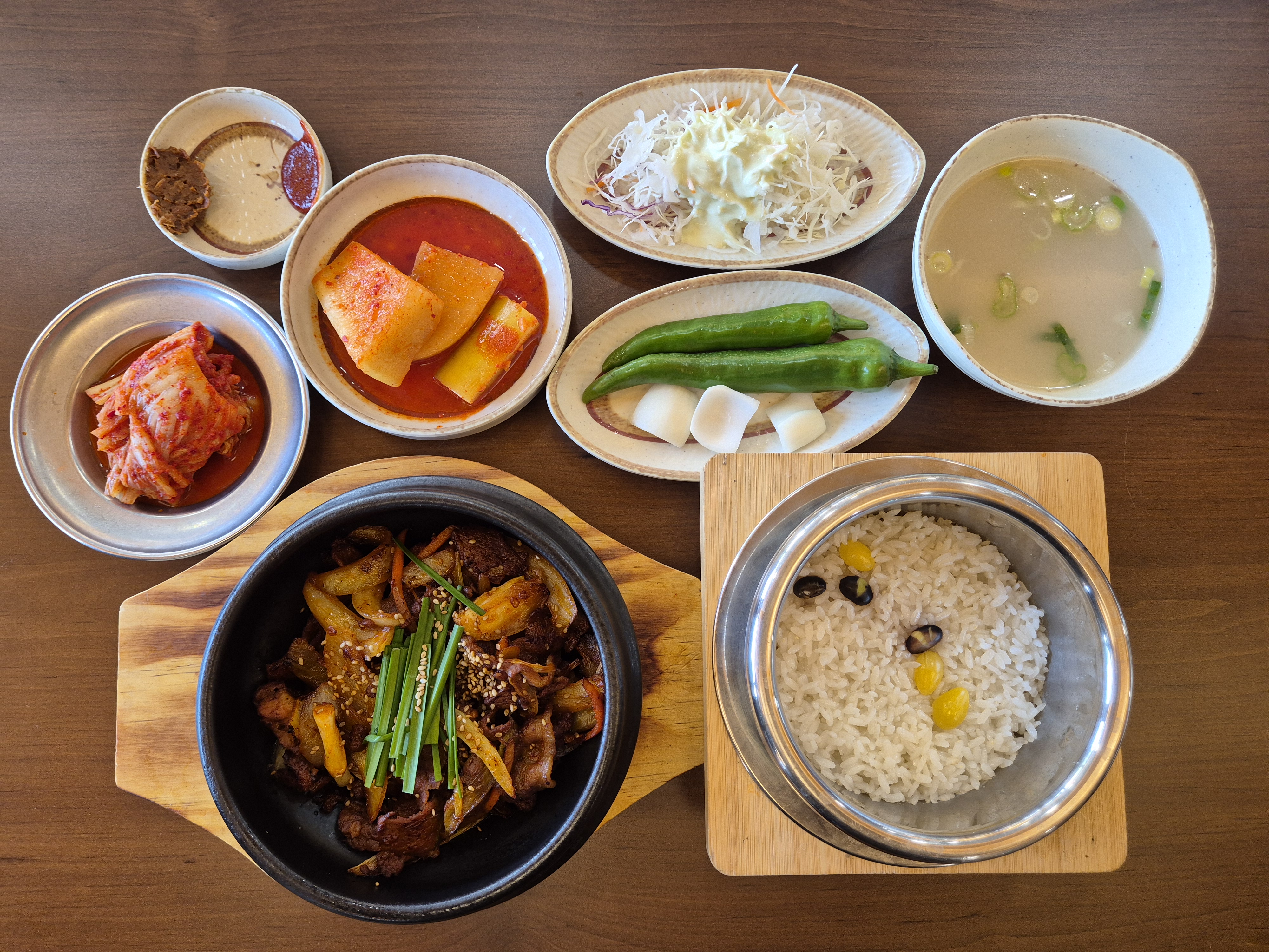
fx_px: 843
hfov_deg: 73.9
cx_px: 634
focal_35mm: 23
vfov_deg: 58.9
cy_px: 476
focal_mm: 5.4
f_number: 1.8
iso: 160
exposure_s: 1/120
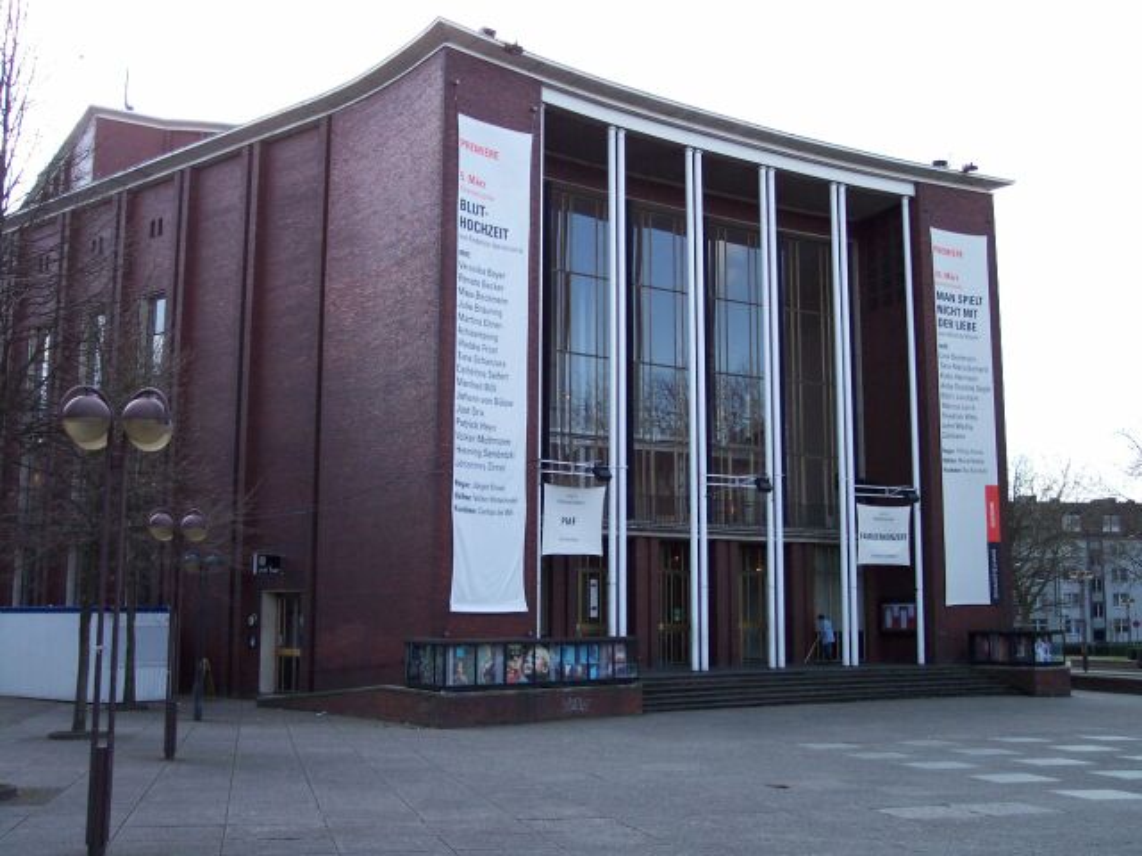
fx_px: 1254
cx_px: 571
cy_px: 428
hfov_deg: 49.0
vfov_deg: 37.7
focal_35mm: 38
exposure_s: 1/500
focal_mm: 8
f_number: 2.8
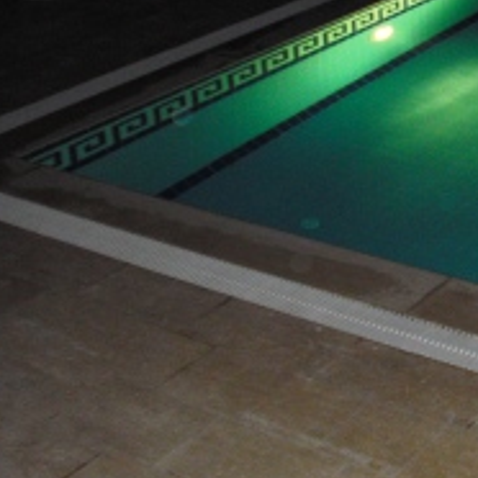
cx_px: 496
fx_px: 1265
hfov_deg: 20.6
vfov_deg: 21.2
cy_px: 123
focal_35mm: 81
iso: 200
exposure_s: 1/60
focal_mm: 6.2
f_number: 2.8
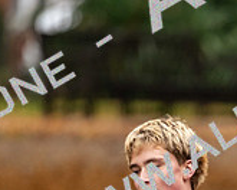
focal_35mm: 1323
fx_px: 9280
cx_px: 226
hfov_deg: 1.5
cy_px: 244
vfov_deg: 1.2
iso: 2500
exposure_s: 1/2000
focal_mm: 400
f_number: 4.5
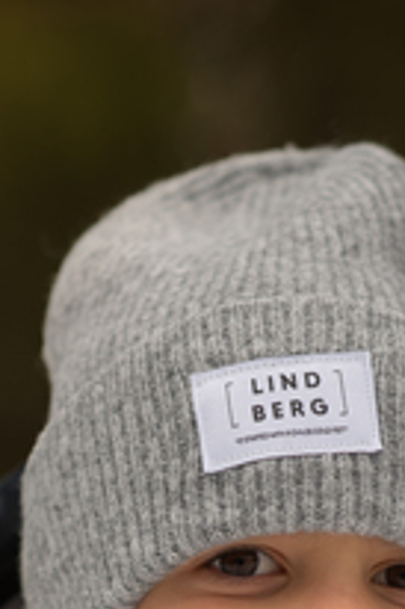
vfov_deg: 7.6
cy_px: 899
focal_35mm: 268
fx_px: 4530
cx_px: 123
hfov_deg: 5.1
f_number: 2.8
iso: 100
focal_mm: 85
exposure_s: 1/320
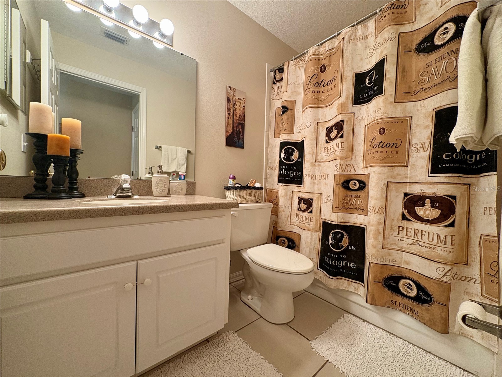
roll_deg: -0.7
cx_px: 251
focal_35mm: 14
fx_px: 203
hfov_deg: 102.1
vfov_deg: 85.7
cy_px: 188
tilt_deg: -0.2
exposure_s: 1/60
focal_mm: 2.22
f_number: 2.2
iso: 160
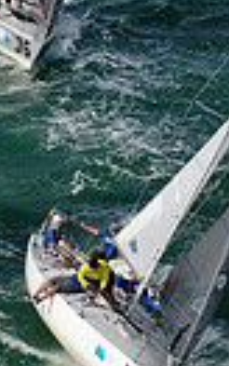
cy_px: 270
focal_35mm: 225
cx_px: 106
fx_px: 2244
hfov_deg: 5.8
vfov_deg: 9.3
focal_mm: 8.6
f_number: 3.8
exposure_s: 1/1250
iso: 100
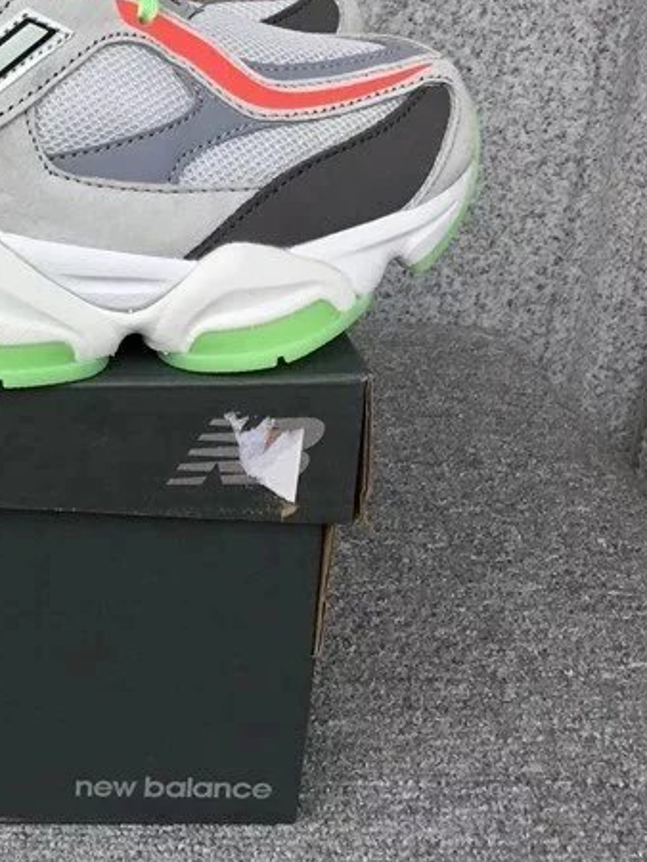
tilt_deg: -21.9
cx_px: -115
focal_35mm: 62
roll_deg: -0.4
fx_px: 1544
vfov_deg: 30.9
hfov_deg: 22.0
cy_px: 265
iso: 25
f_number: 2.4
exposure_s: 1/307
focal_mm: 3.3
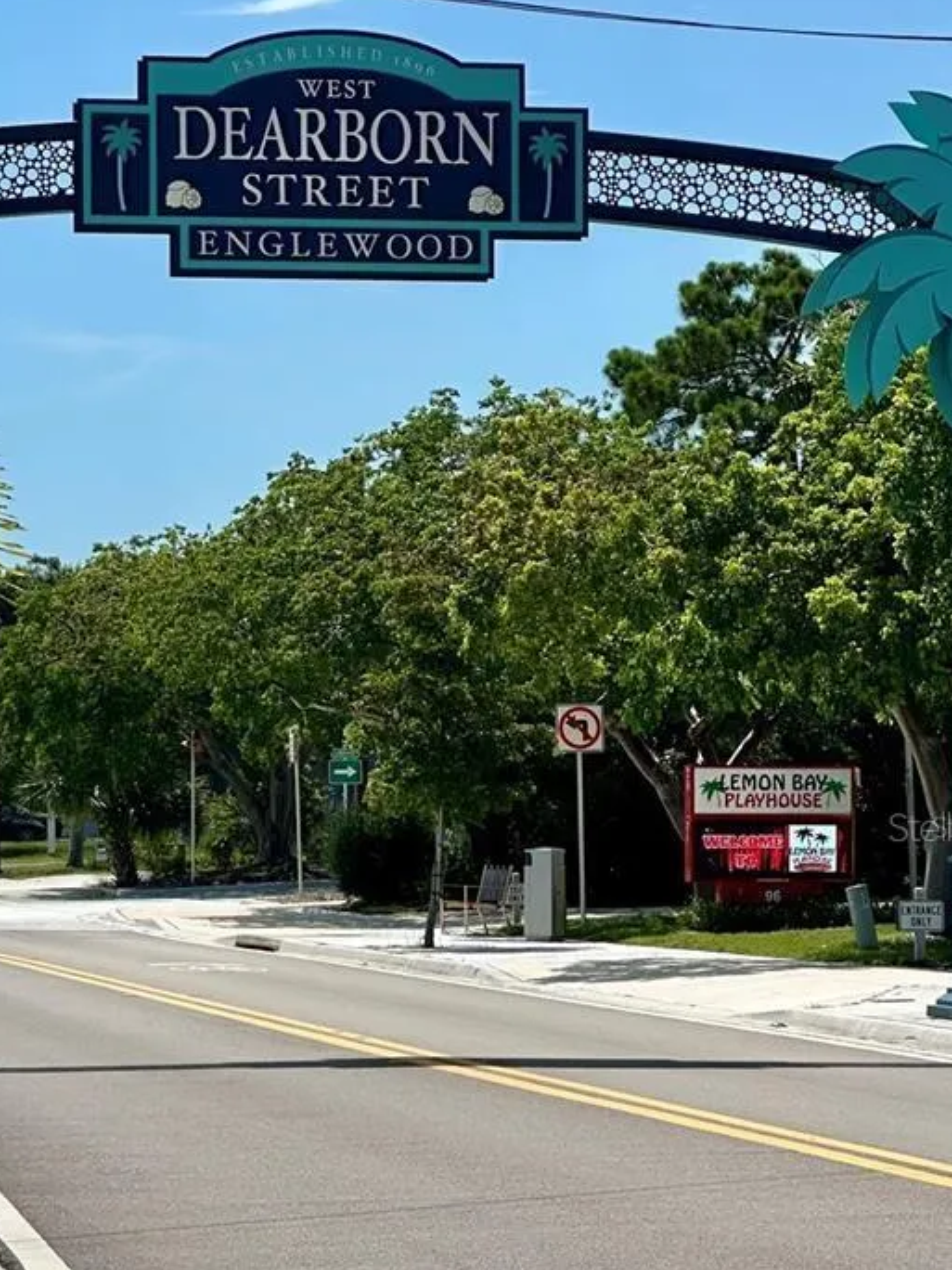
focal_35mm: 135
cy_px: 826
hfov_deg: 11.0
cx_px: 228
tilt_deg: +0.0
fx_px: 4950
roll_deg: -0.6
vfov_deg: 14.6
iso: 32
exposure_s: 1/1623
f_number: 2.8
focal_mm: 9
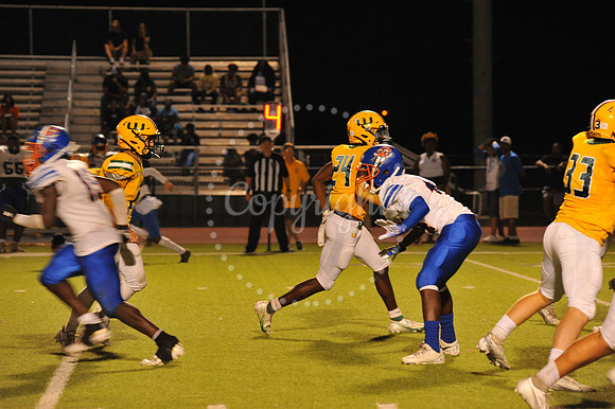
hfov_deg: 10.3
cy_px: 204
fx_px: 3415
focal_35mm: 200
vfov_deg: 6.9
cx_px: 308
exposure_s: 1/160
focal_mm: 200
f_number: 7.1
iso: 3200
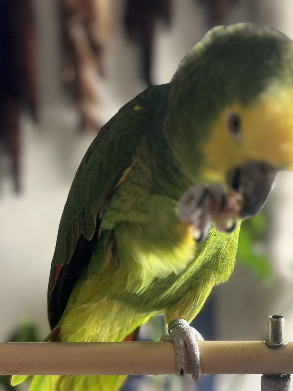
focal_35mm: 47
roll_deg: +1.2
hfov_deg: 30.6
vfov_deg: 40.2
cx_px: 201
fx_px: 530
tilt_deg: -6.8
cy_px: 241
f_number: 1.6
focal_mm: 5.1
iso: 100
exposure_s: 1/60
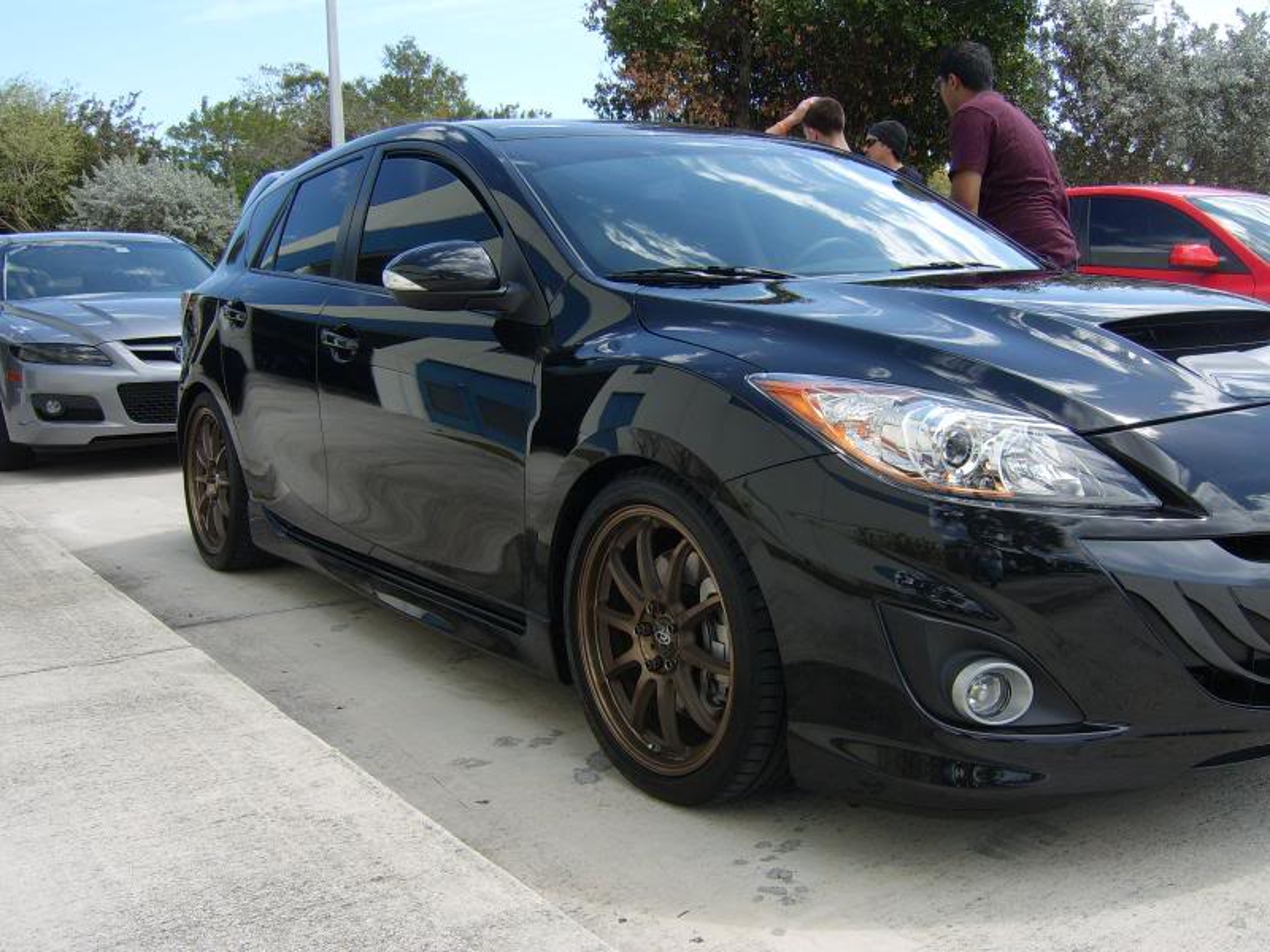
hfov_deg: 58.4
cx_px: 635
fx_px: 1137
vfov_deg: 45.4
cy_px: 476
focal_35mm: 31
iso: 50
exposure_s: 1/125
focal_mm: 8.13
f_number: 5.6
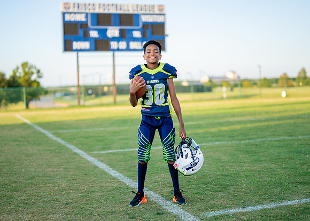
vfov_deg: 22.9
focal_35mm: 62
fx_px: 546
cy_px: 107
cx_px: 154
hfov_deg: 31.7
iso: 160
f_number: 1.2
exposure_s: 1/2500
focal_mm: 50
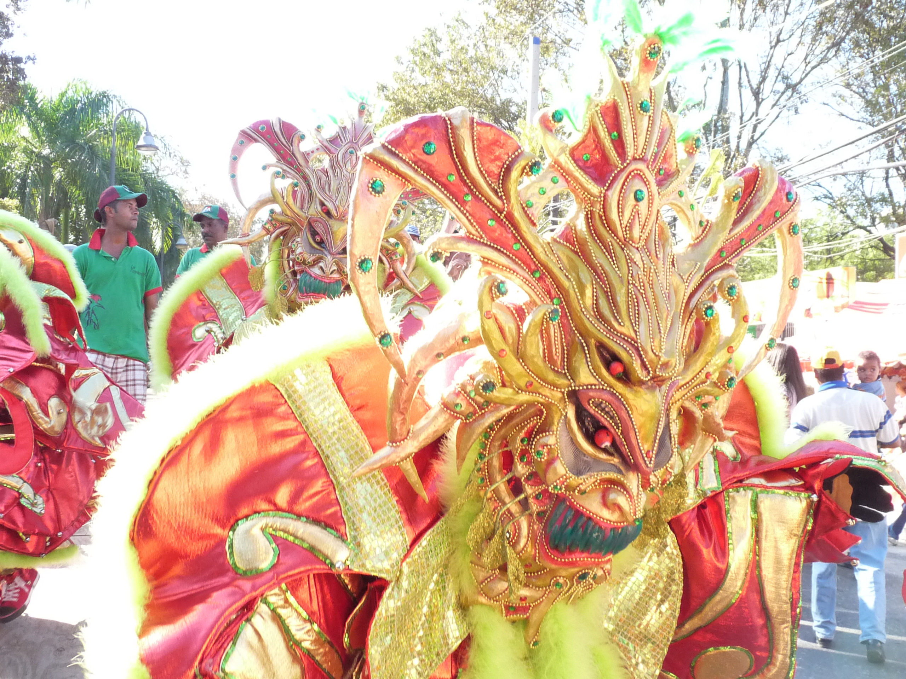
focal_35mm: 40
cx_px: 453
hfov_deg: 46.8
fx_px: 1047
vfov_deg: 36.0
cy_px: 340
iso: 320
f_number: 3.2
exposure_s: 1/250
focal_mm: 4.8
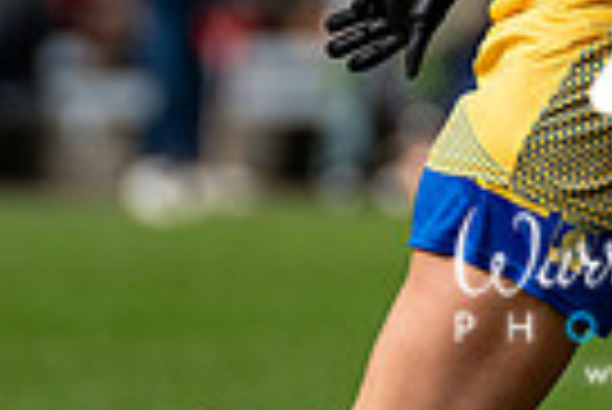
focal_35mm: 1918
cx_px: 747
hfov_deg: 1.1
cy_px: 185
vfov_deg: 0.7
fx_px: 32640
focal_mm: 300
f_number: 2.8
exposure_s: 1/3200
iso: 250
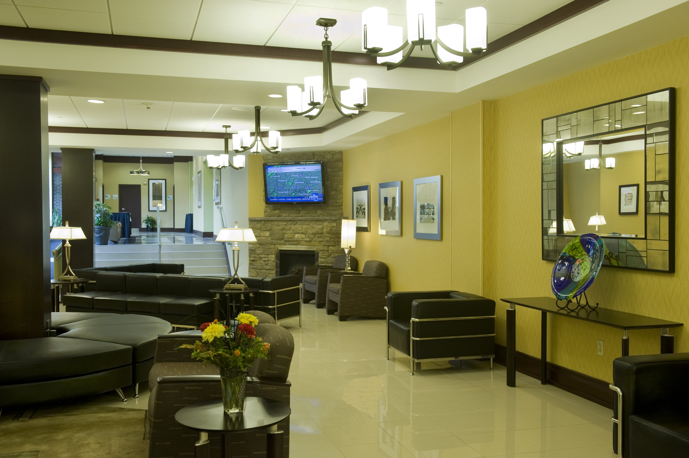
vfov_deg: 36.8
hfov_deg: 53.2
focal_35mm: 36
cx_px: 344
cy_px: 229
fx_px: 689
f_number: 7.1
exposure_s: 1/10
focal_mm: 36
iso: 400
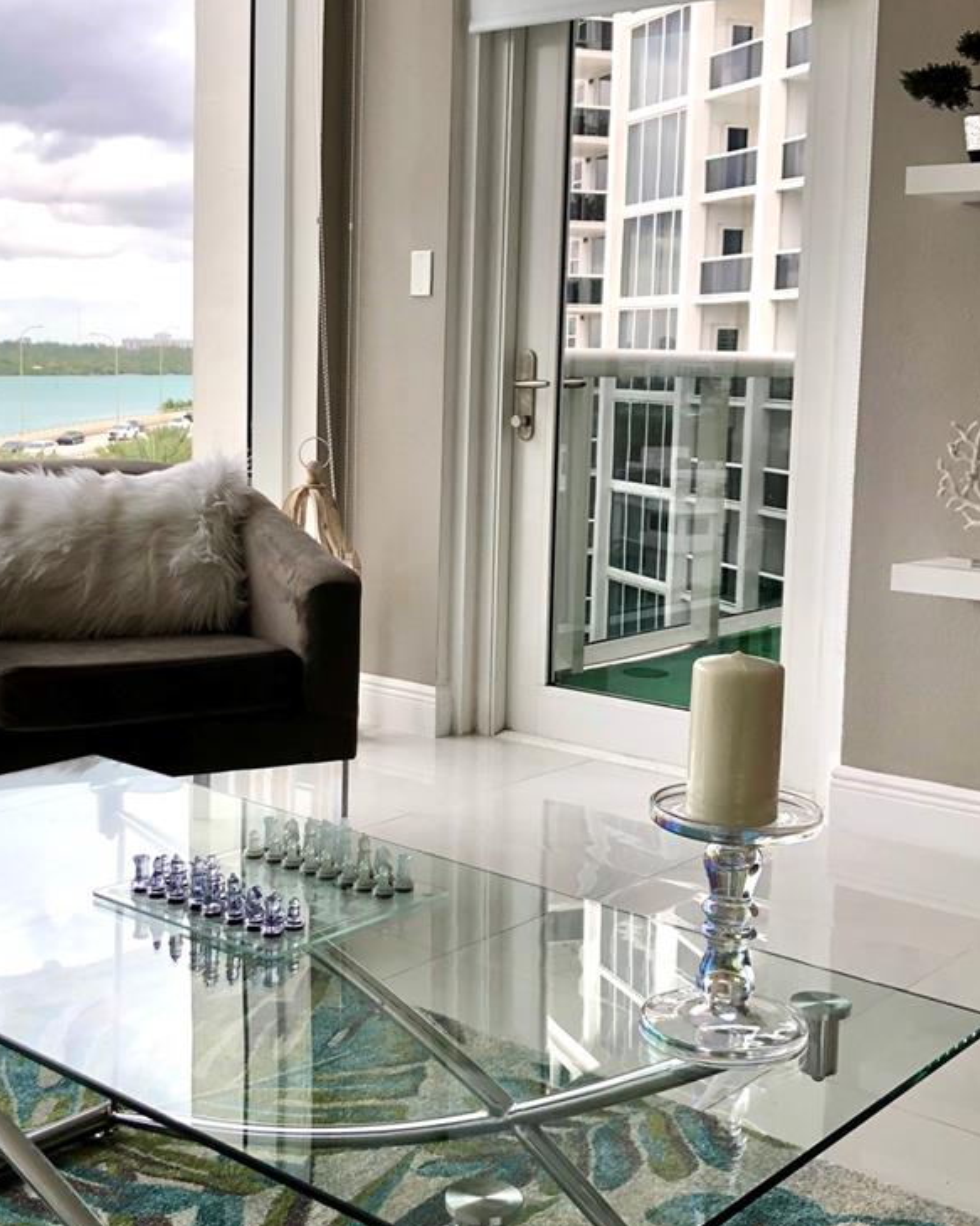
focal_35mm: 45
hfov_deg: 33.3
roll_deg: -1.2
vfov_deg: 41.1
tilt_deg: -4.6
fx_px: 1632
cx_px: 371
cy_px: 563
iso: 25
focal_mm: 3.99
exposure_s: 1/120
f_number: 1.8
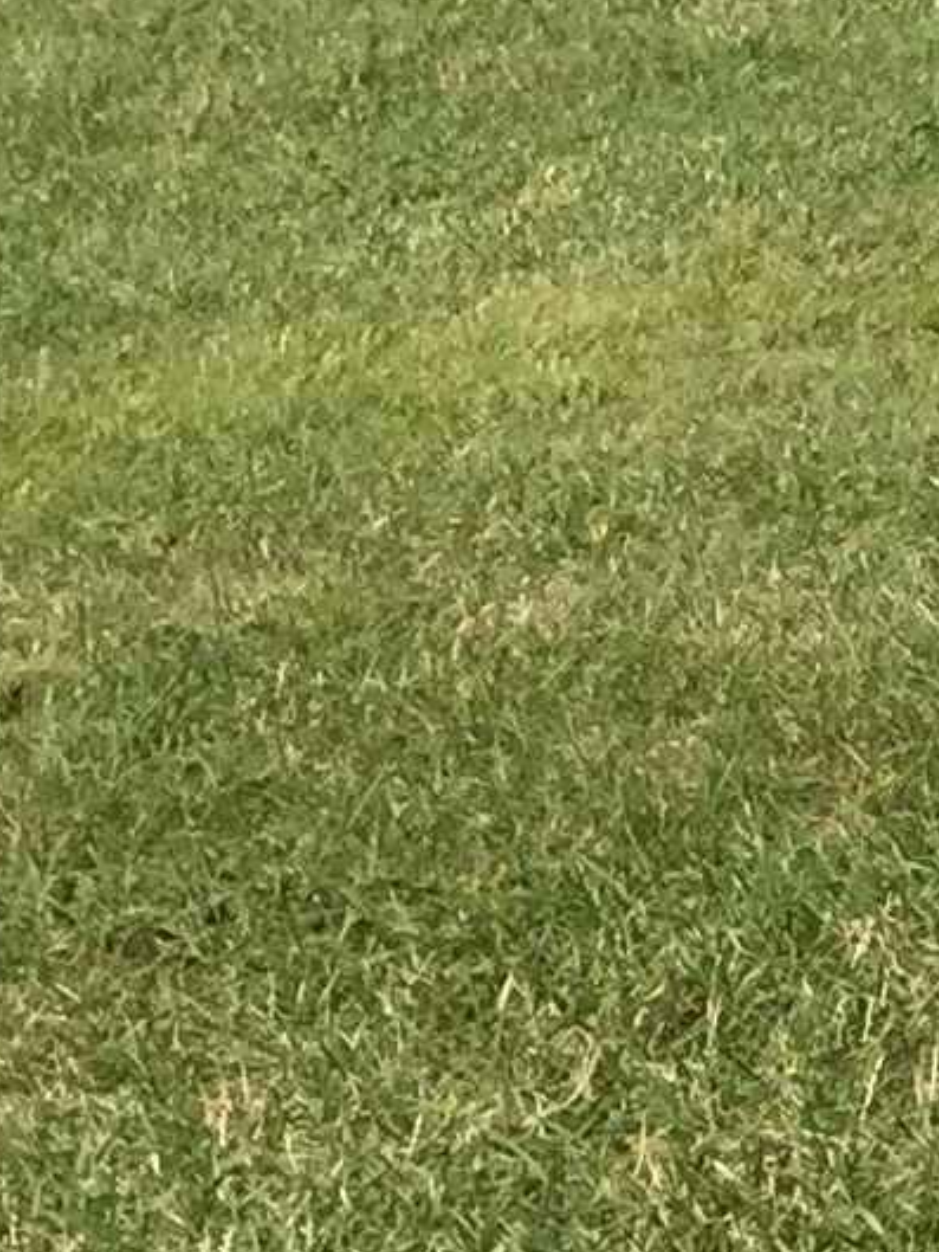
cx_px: 2538
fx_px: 6472
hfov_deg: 7.5
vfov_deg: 10.2
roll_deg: -0.5
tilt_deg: +0.8
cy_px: -1212
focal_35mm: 179
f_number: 2.2
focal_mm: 4.15
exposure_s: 1/3049
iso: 32
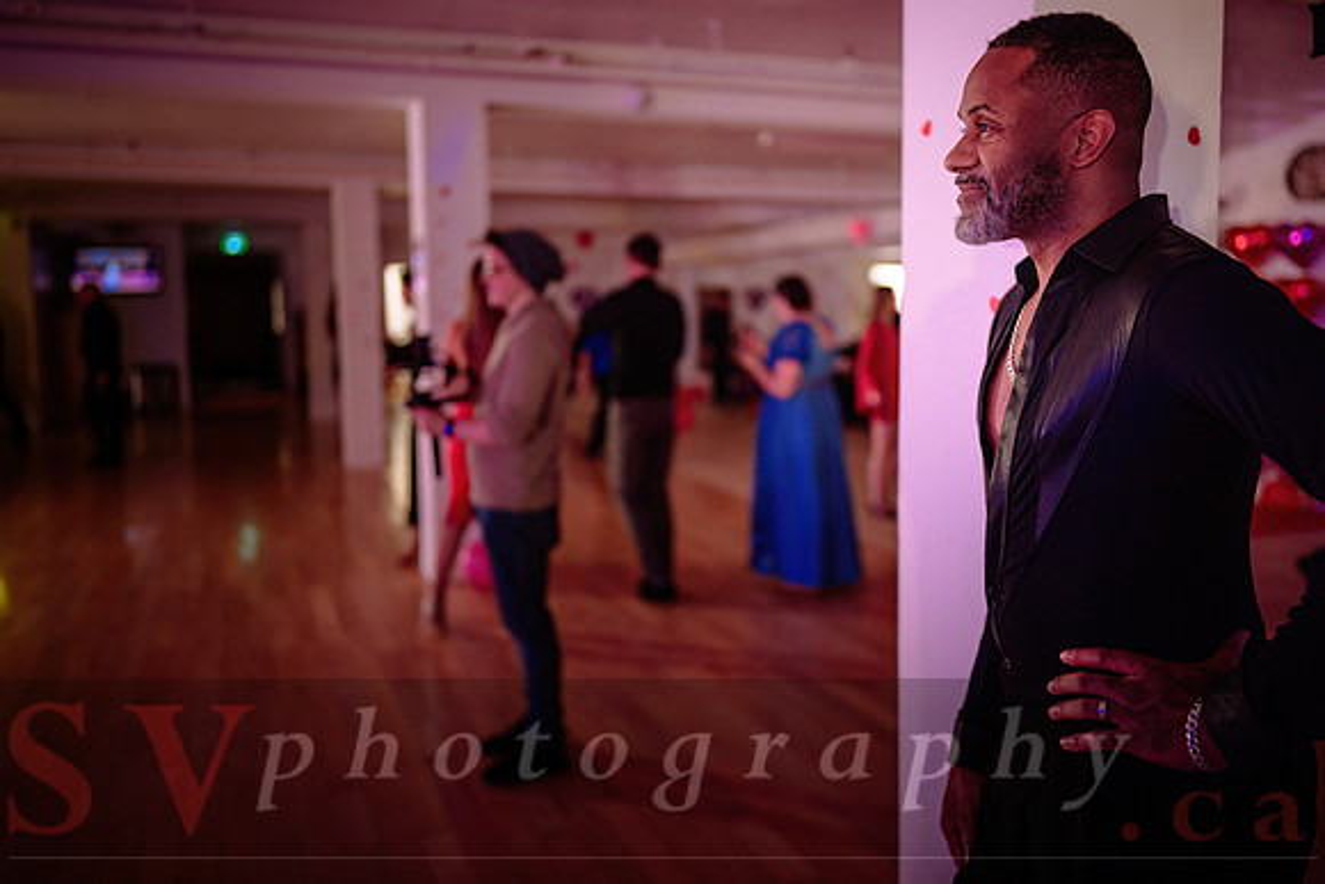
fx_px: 1095
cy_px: 414
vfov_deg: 43.9
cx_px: 703
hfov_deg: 62.3
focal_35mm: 30
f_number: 1.4
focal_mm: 28
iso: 2500
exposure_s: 1/250
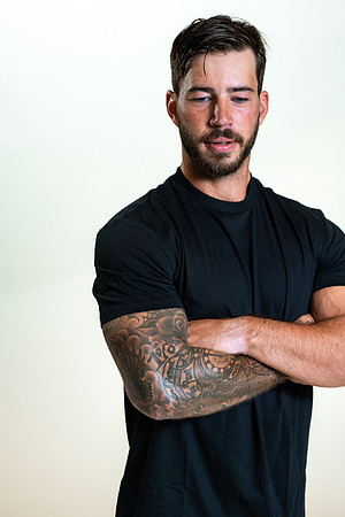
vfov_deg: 23.9
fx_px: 1222
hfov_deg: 16.1
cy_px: 258
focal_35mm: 85
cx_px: 172
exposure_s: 1/160
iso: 320
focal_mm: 85
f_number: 4
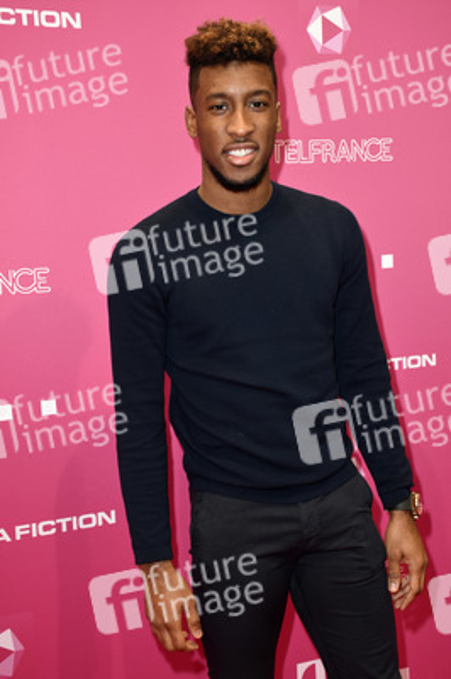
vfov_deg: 37.9
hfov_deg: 25.7
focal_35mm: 52
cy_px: 340
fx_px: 988
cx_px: 226
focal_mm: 35
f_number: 6.3
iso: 640
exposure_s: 1/160
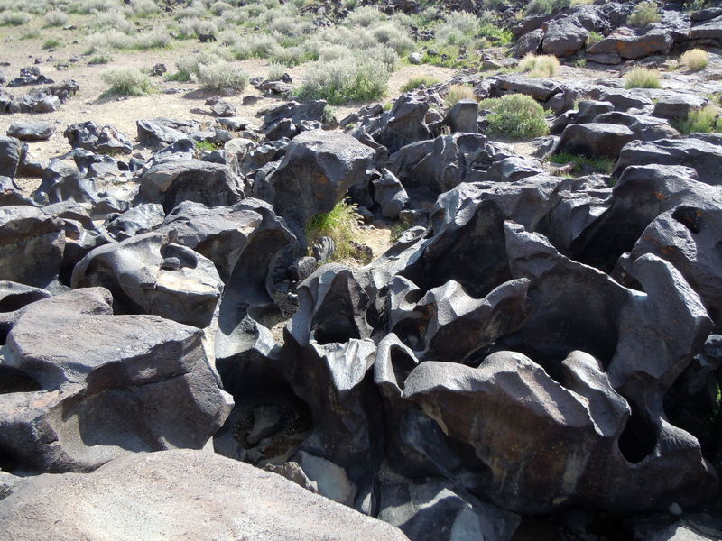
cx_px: 361
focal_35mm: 30
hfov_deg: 60.0
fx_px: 626
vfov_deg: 46.8
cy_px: 270
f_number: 3.5
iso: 100
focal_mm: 5.4
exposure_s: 1/250
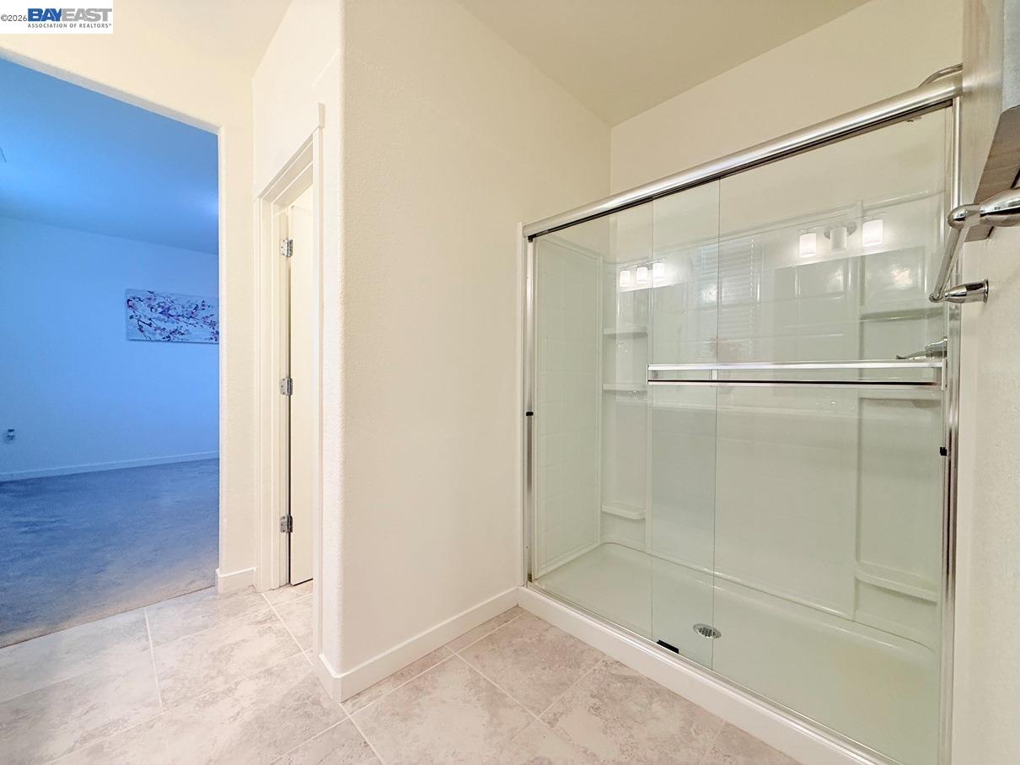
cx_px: 510
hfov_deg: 102.1
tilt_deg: -0.5
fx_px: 412
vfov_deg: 85.7
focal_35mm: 14
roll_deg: -0.3
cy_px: 382
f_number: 2.2
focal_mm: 2.22
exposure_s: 1/120
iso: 250
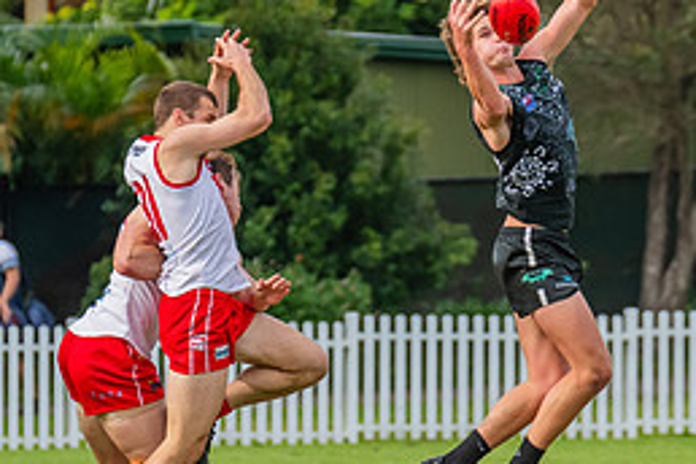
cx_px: 407
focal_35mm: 768
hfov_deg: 2.7
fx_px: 14847
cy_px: 284
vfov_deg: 1.8
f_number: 6.3
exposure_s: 1/1600
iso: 800
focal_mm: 290
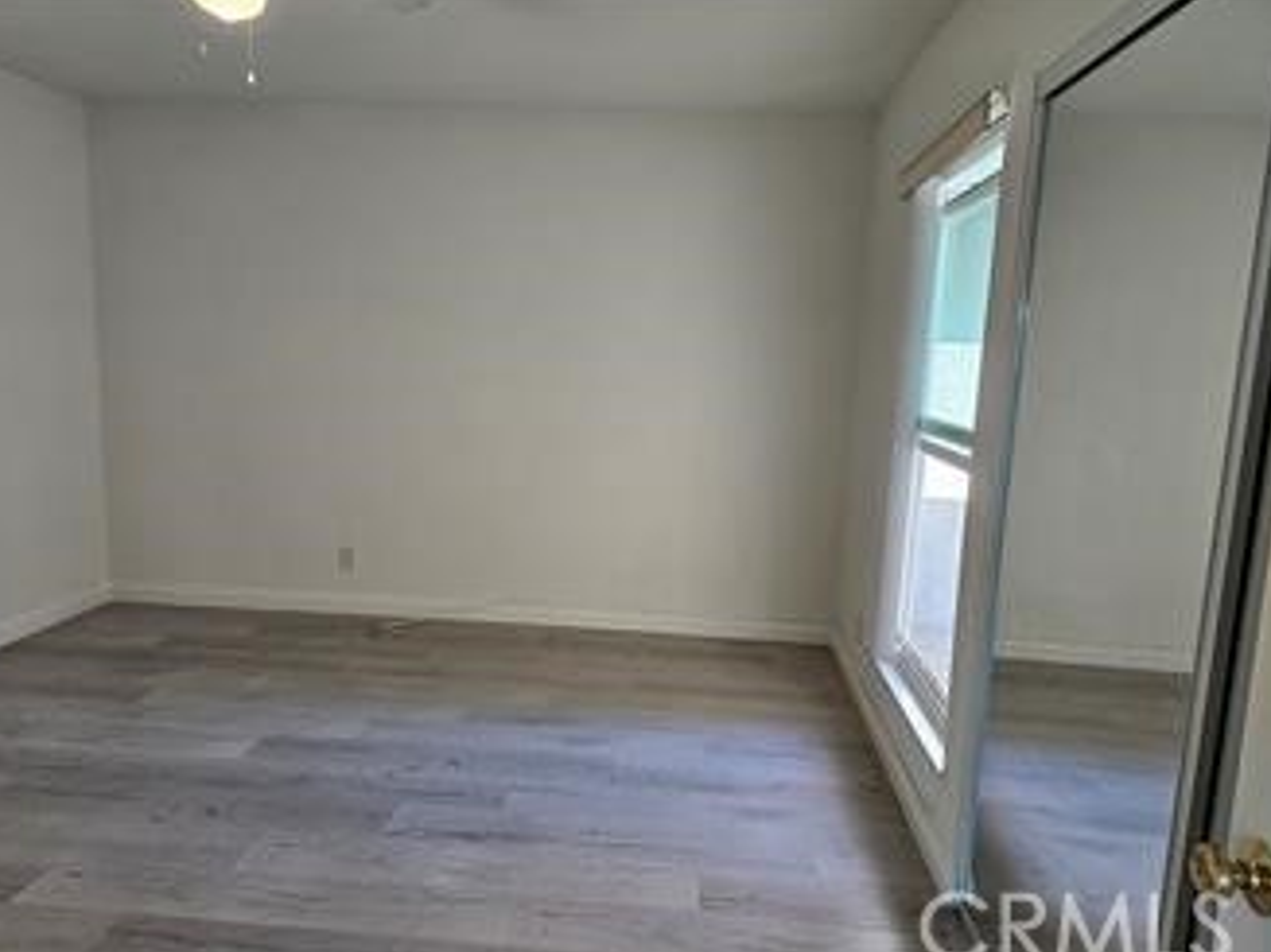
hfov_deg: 71.6
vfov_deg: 56.8
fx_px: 881
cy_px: 486
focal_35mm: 24
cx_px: 620
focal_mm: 5.4
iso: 160
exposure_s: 1/120
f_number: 1.8
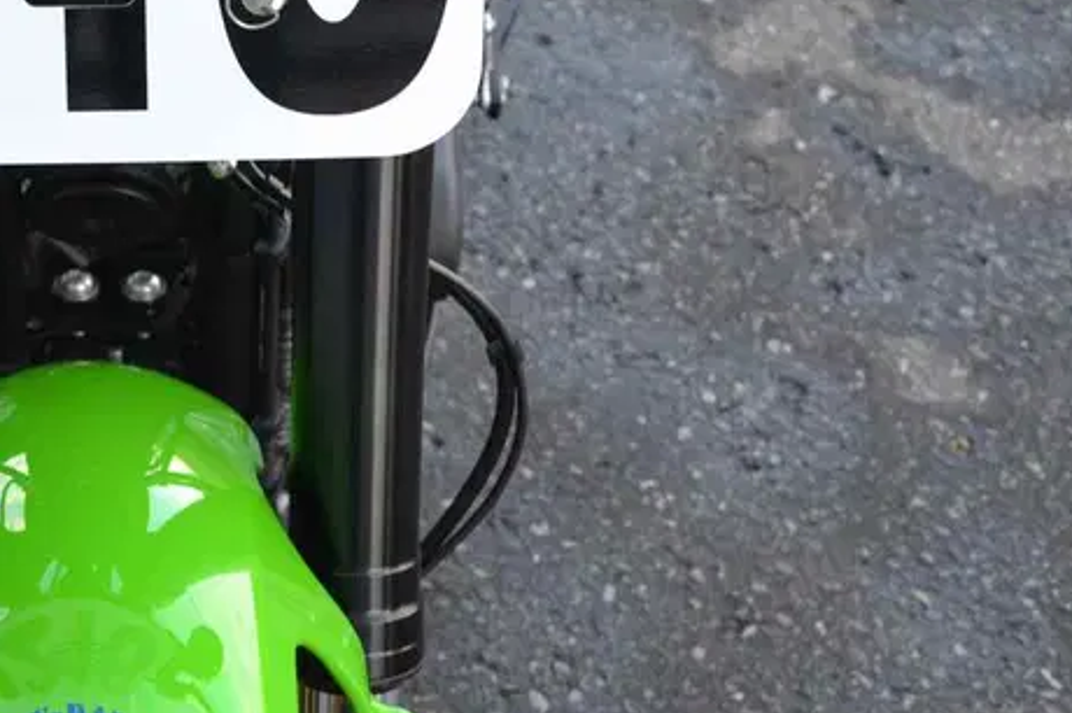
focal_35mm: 94
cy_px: 61
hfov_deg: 21.2
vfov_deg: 14.4
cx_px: 91
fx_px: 2797
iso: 400
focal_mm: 24
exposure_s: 1/125
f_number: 5.6
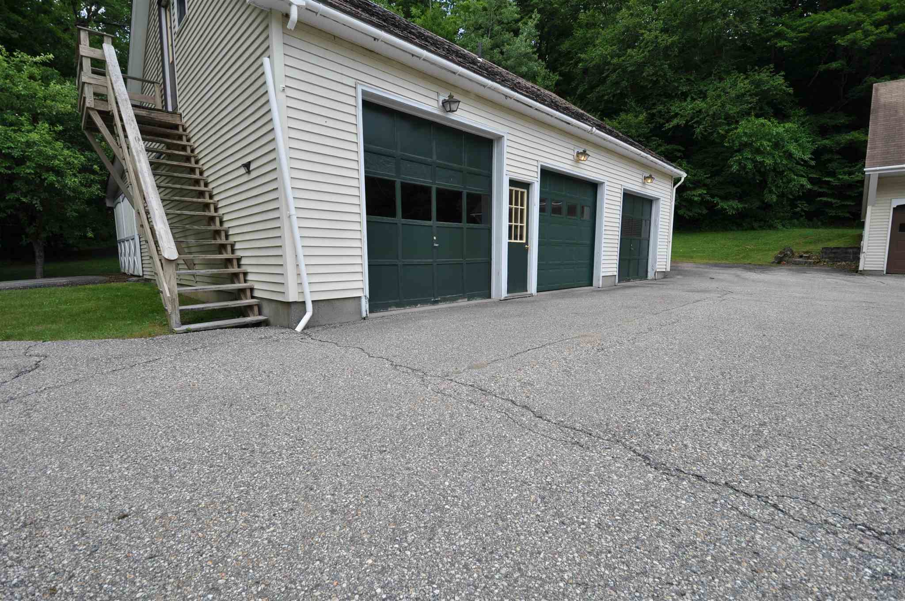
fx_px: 377
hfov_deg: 100.5
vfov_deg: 77.2
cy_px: 300
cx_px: 452
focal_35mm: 15
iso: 200
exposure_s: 1/200
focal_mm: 10
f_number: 7.1
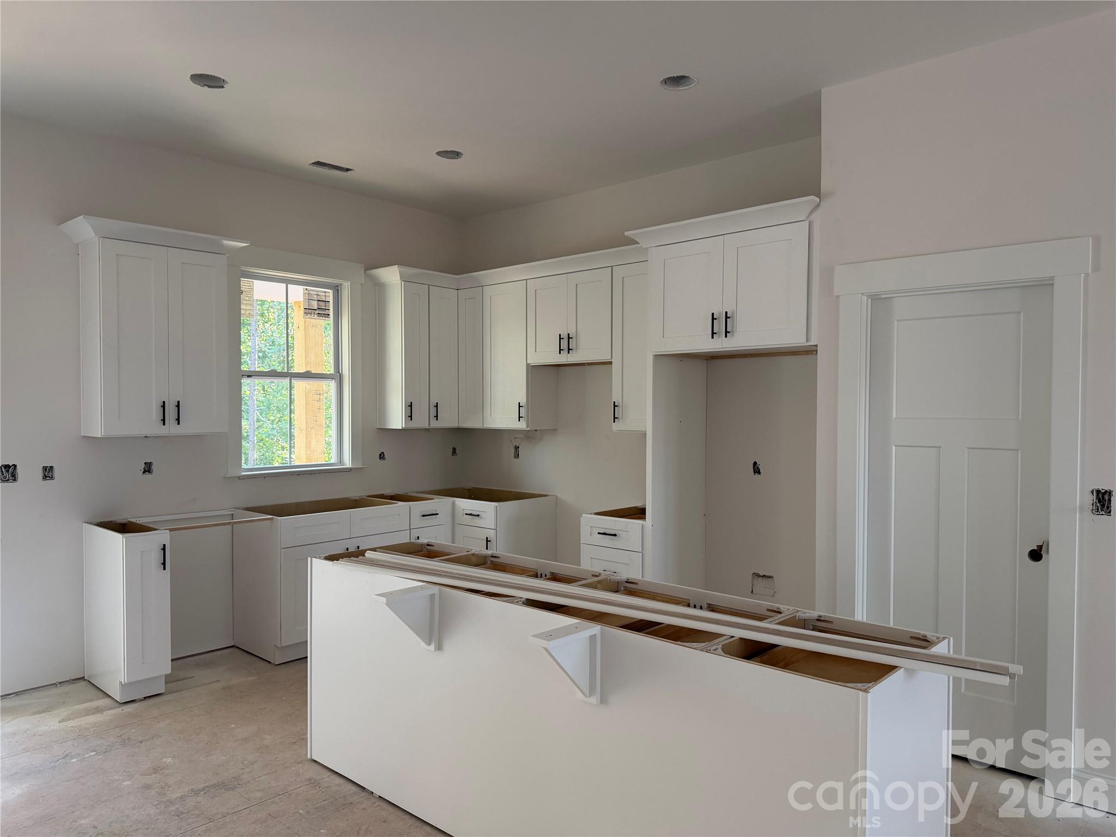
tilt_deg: -1.5
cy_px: 418
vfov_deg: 56.8
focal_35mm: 24
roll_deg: -0.4
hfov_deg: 71.6
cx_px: 558
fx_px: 774
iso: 200
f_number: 1.78
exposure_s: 1/82
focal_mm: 6.76
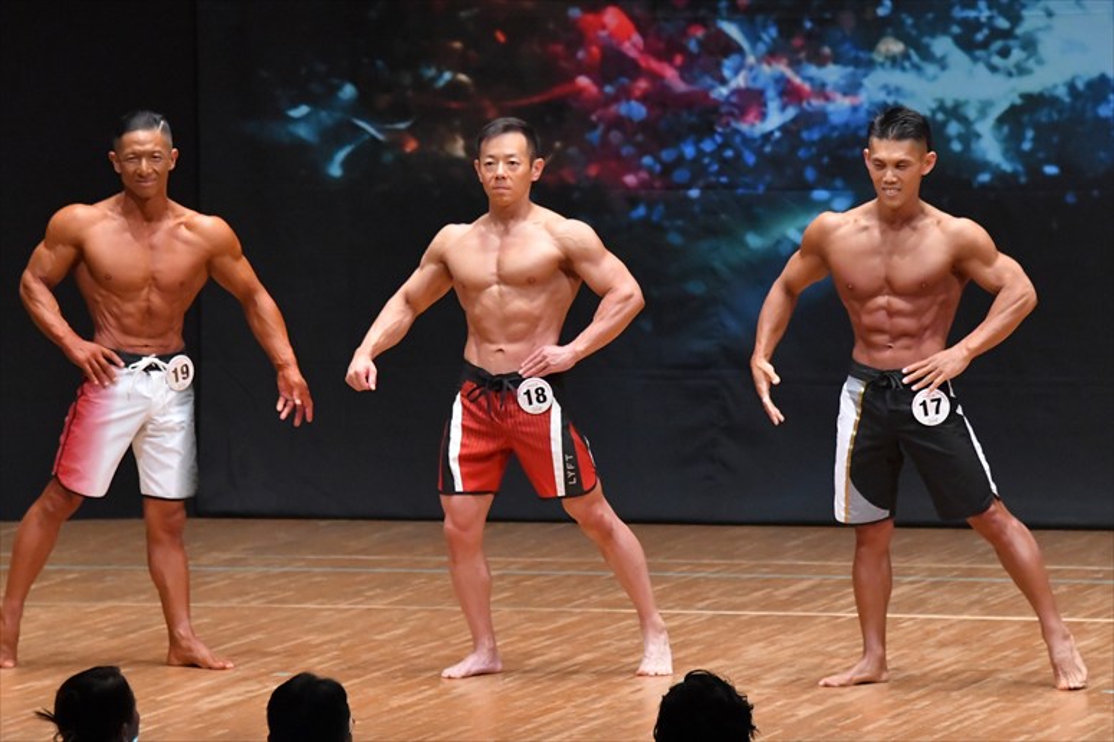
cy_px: 371
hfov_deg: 7.6
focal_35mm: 270
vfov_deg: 5.1
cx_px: 557
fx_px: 8351
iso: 8000
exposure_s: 1/400
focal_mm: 180
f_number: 5.6
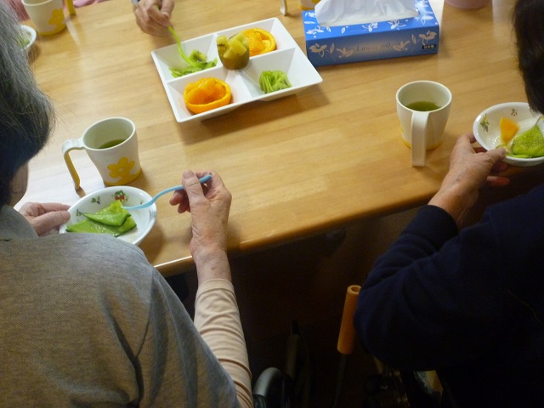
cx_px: 272
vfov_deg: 30.9
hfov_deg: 40.4
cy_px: 204
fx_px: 739
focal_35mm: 47
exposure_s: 1/20
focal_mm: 8.3
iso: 400
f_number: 4.3
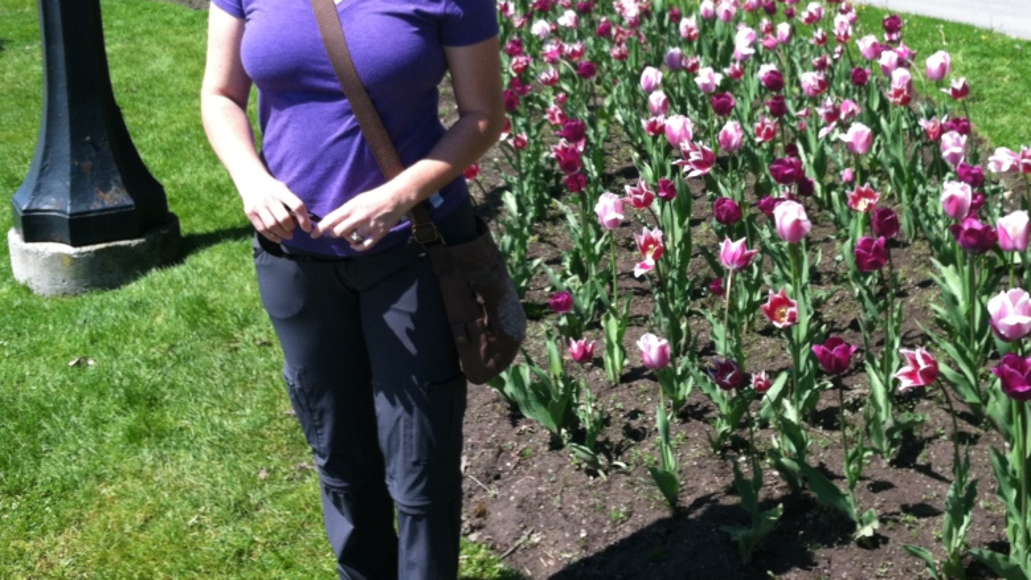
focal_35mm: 50
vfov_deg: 23.8
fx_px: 1367
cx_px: 668
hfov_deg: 40.9
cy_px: 179
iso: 80
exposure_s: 1/556
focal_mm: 3.85
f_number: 2.8
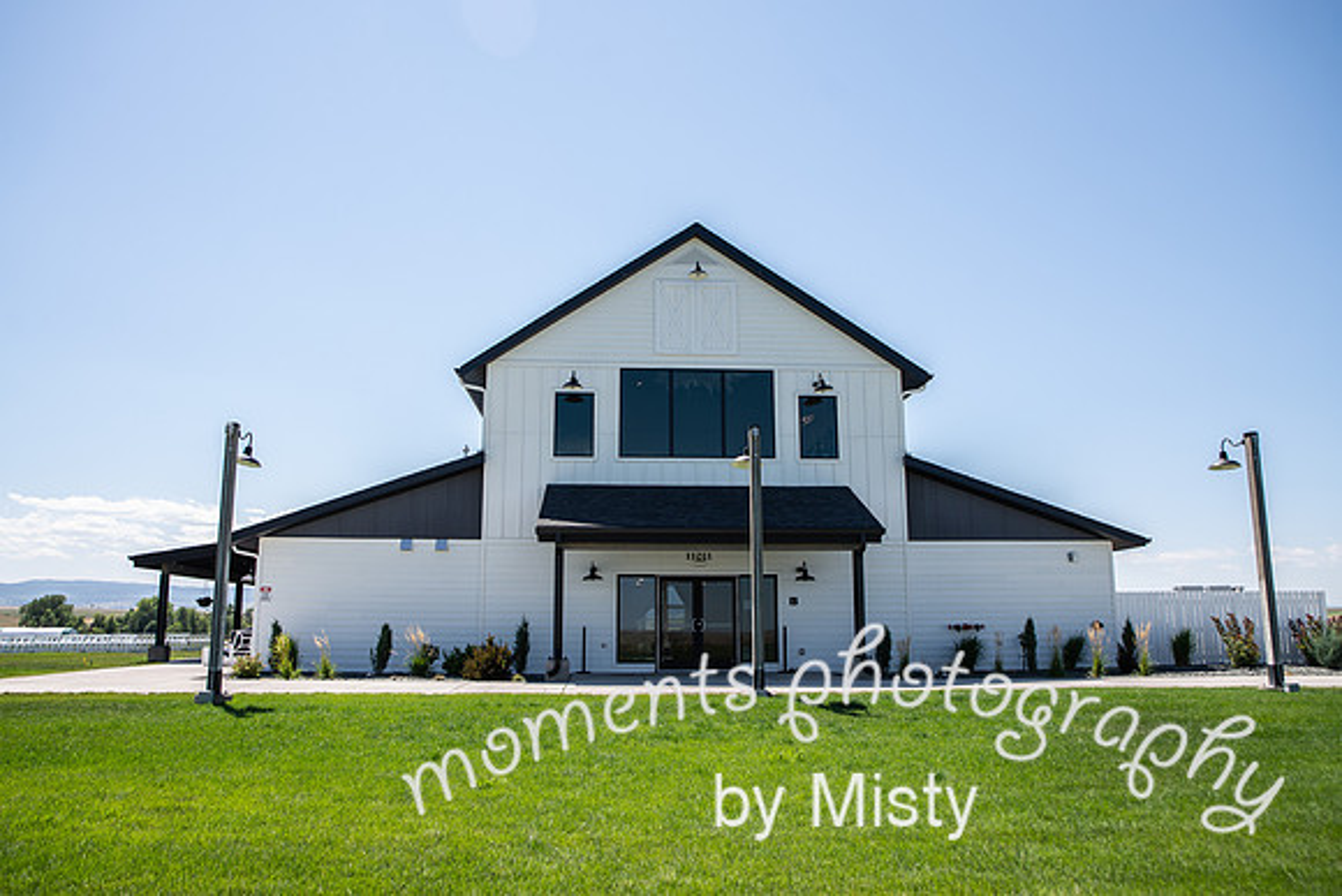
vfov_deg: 47.5
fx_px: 1017
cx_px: 671
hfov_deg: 66.9
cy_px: 448
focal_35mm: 27
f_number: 4
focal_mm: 26
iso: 50
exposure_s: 1/500
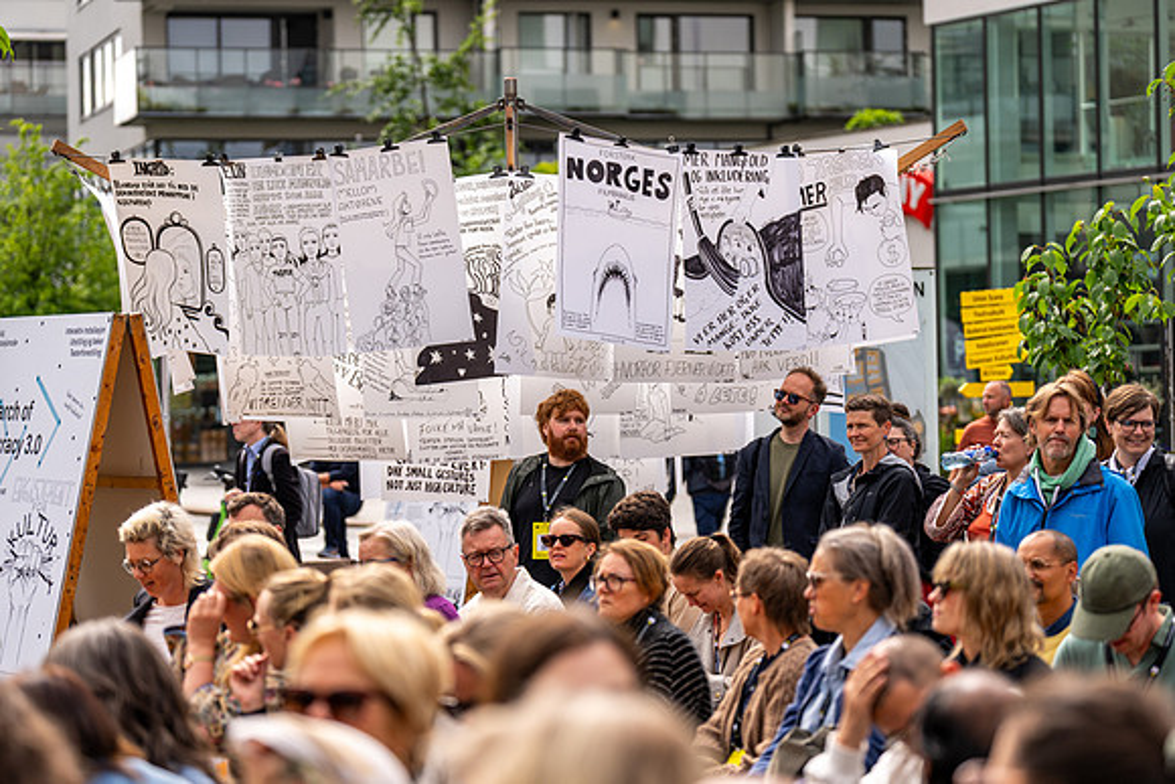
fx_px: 3330
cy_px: 392
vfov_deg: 13.4
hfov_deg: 20.0
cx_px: 588
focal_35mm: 102
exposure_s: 1/1250
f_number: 2.8
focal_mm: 102
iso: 100
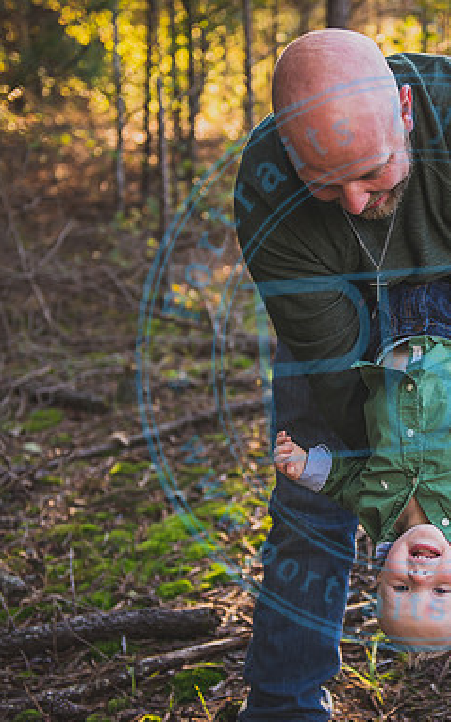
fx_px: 1277
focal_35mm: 65
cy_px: 362
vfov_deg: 31.5
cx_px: 408
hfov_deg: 19.6
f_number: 2.8
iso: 200
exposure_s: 1/200
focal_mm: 42
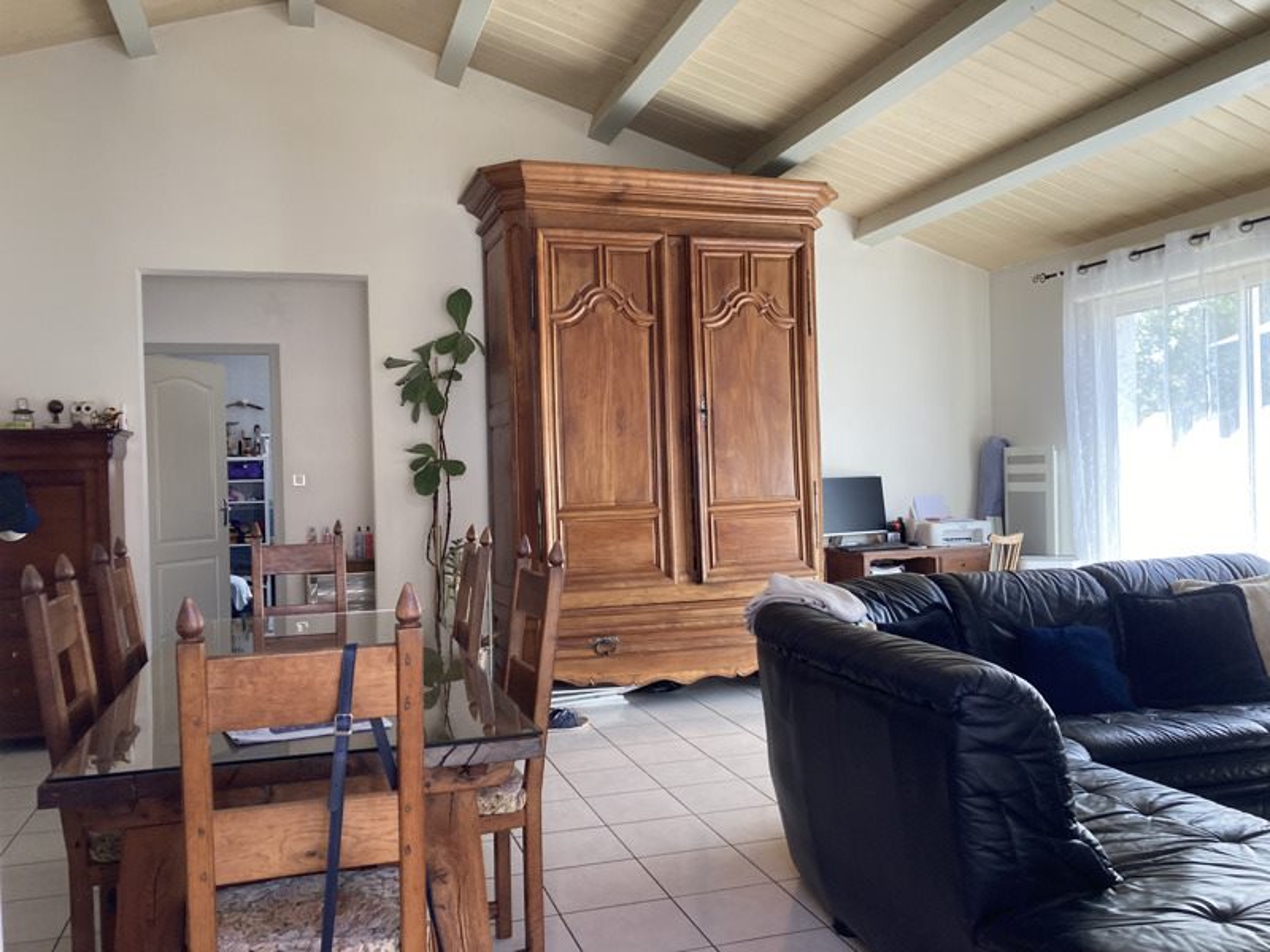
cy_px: 476
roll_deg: +0.1
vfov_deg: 49.7
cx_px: 635
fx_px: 1027
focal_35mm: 28
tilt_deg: +0.6
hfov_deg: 63.4
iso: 80
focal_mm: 3.99
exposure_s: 1/121
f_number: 1.8
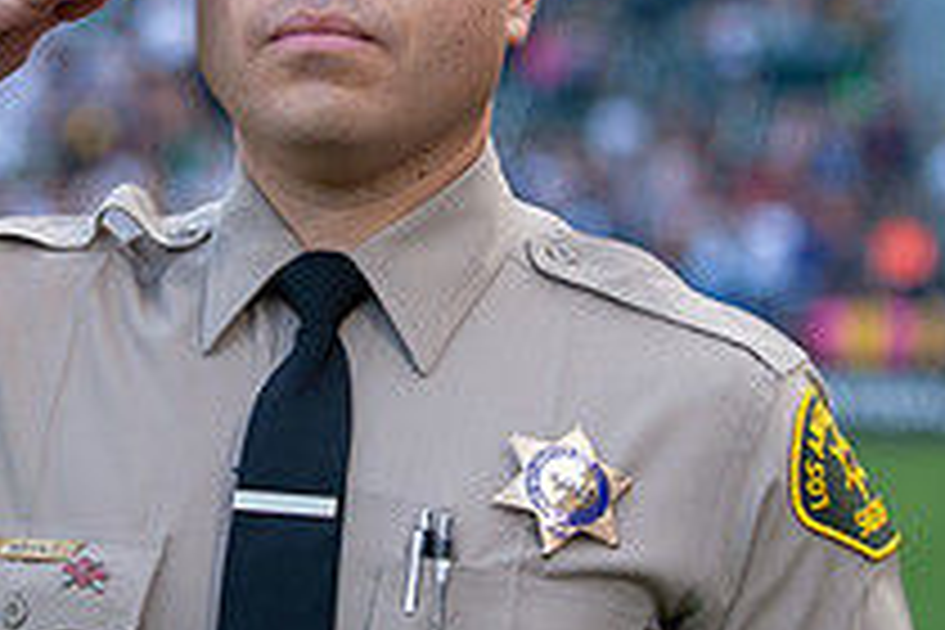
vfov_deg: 6.6
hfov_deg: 9.9
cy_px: 184
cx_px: 256
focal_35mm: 207
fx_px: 5433
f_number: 2.8
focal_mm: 75
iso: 250
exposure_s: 1/320
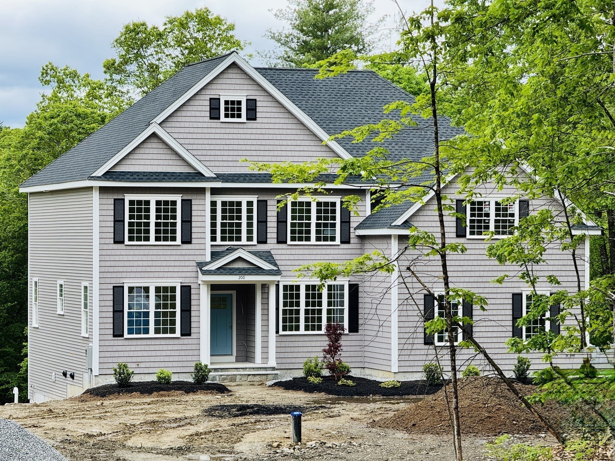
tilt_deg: -0.6
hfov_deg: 16.4
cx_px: 308
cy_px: 230
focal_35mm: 120
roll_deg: +0.0
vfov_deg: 12.3
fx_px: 2132
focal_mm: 15.66
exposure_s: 1/315
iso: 50
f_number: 2.8
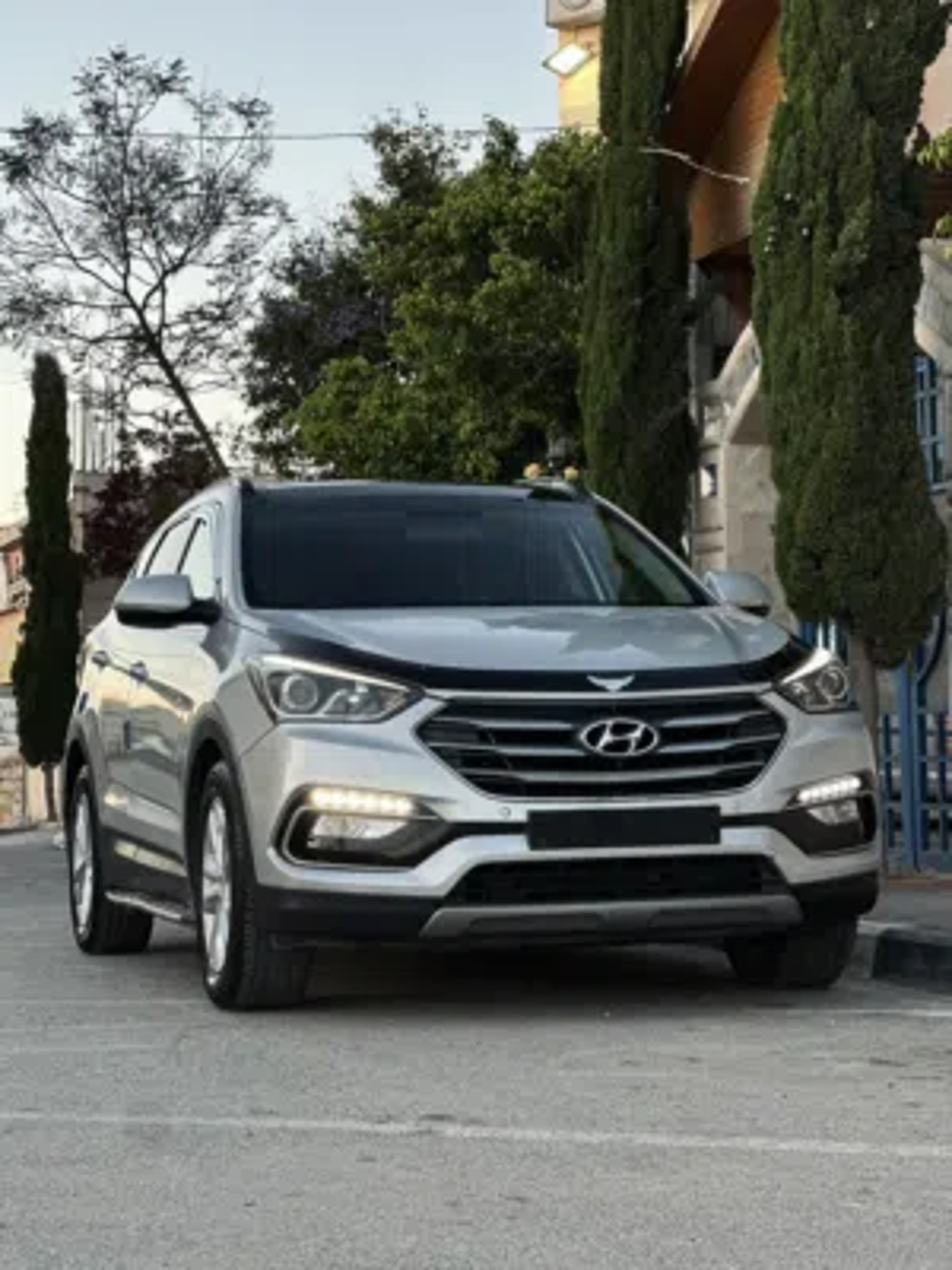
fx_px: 2824
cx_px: 476
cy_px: 635
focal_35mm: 77
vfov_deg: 25.3
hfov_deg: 19.1
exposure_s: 1/100
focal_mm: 9
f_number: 2.8
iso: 64
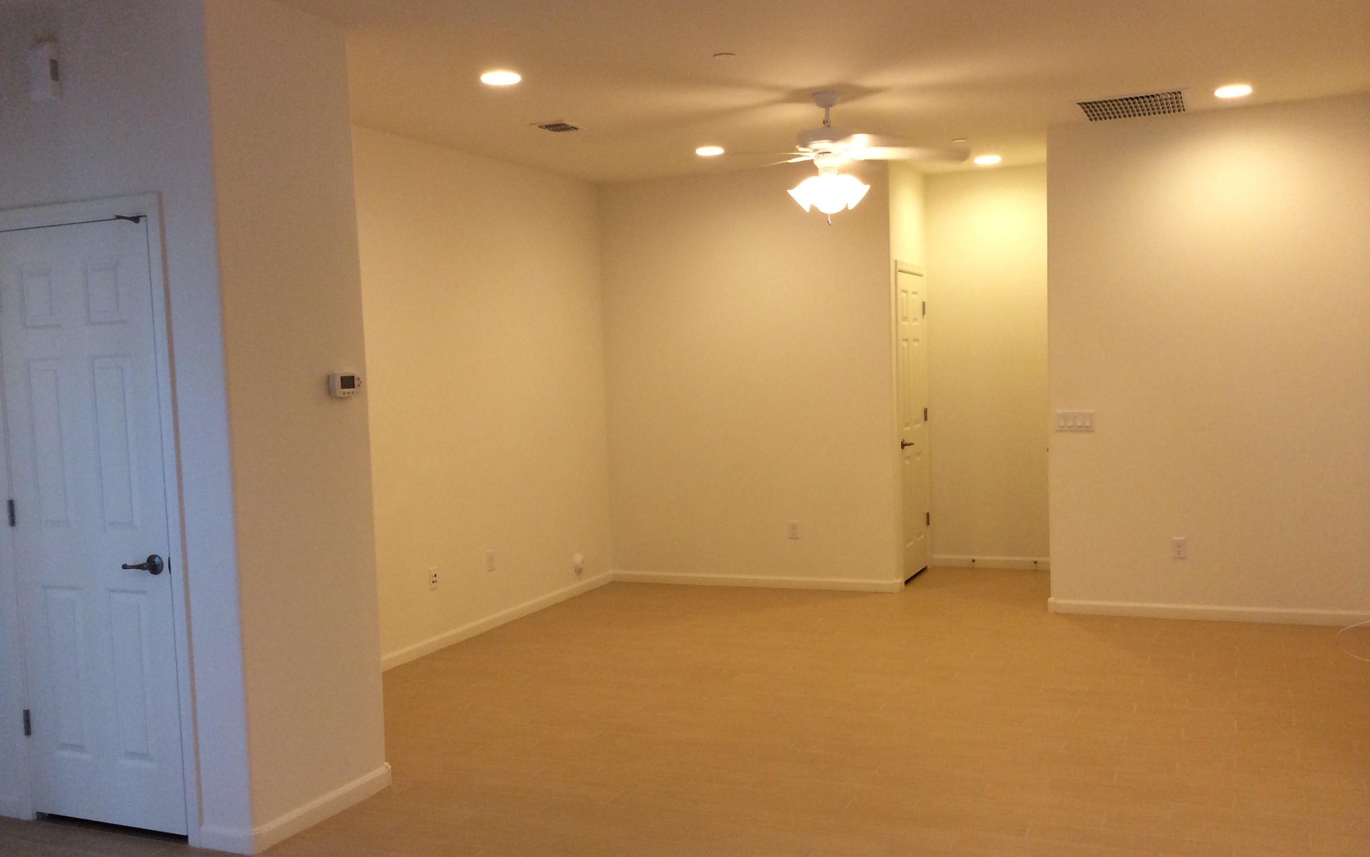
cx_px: 686
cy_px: 449
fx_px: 1307
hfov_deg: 55.3
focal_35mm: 35
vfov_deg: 36.3
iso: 80
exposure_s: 1/24
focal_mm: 3.3
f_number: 2.4
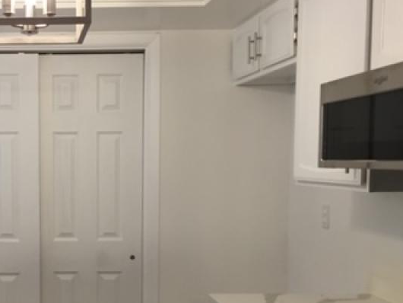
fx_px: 652
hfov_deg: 32.5
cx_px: 35
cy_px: 216
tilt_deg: -5.1
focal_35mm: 56
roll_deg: -0.2
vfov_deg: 25.9
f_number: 2.2
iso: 40
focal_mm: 4.15
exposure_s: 1/30
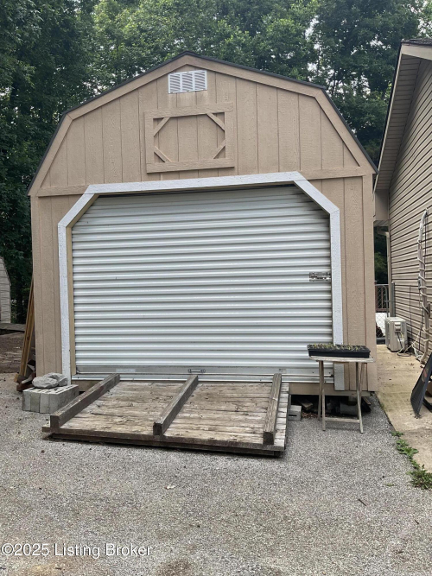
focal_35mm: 29
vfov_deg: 61.7
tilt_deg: -0.8
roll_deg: +1.6
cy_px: 288
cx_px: 216
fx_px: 483
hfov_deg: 48.2
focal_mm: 3
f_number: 1.8
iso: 16
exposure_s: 1/268
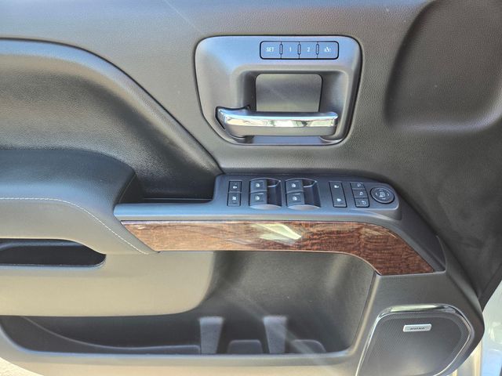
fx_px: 334
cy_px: 188
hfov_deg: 73.9
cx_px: 251
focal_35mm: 23
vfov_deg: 58.9
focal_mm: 5.4
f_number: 1.8
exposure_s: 1/180
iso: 125
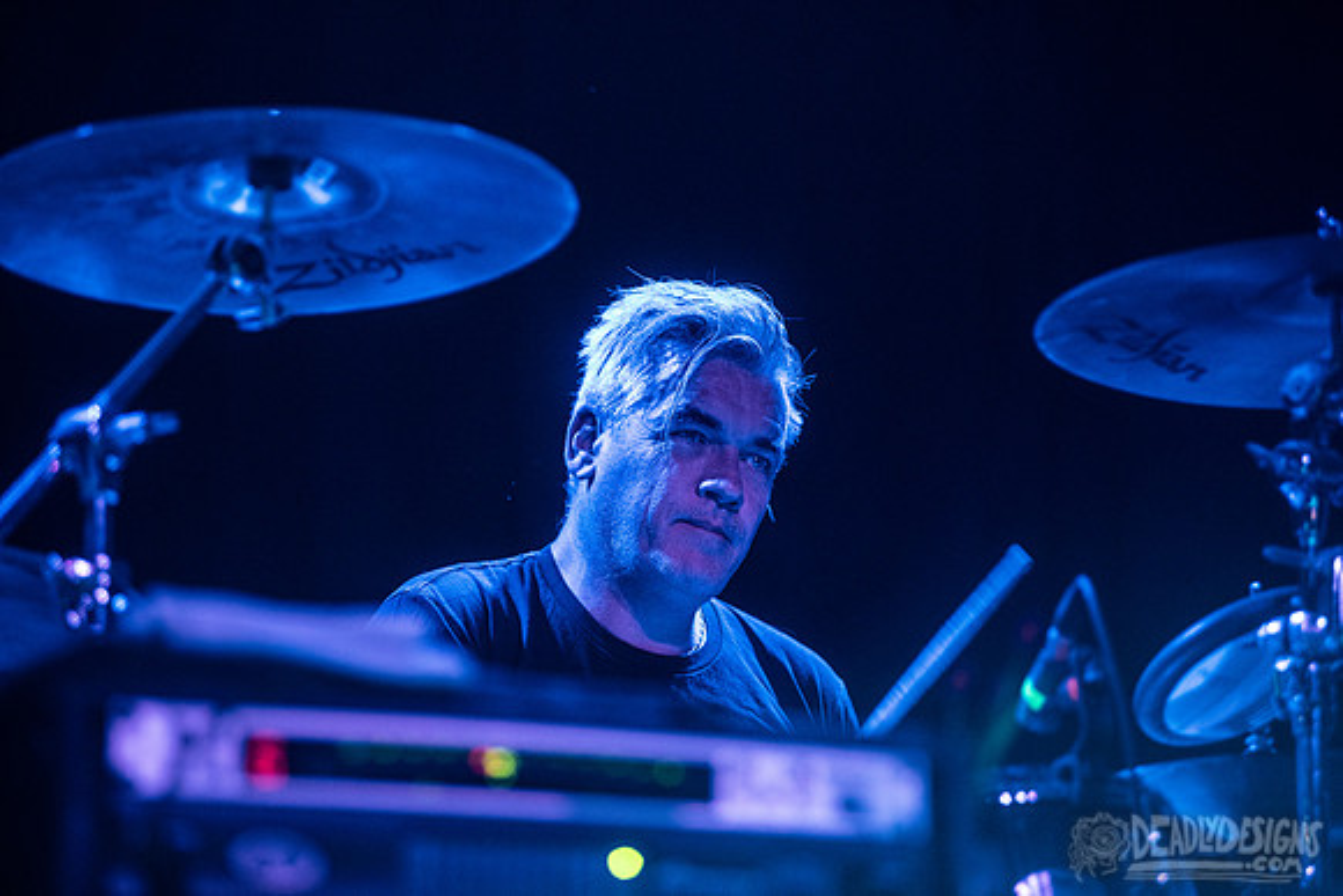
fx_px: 6343
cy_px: 448
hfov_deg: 12.1
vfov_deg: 8.1
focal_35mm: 170
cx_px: 672
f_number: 3.2
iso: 3200
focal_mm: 170
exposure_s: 1/250
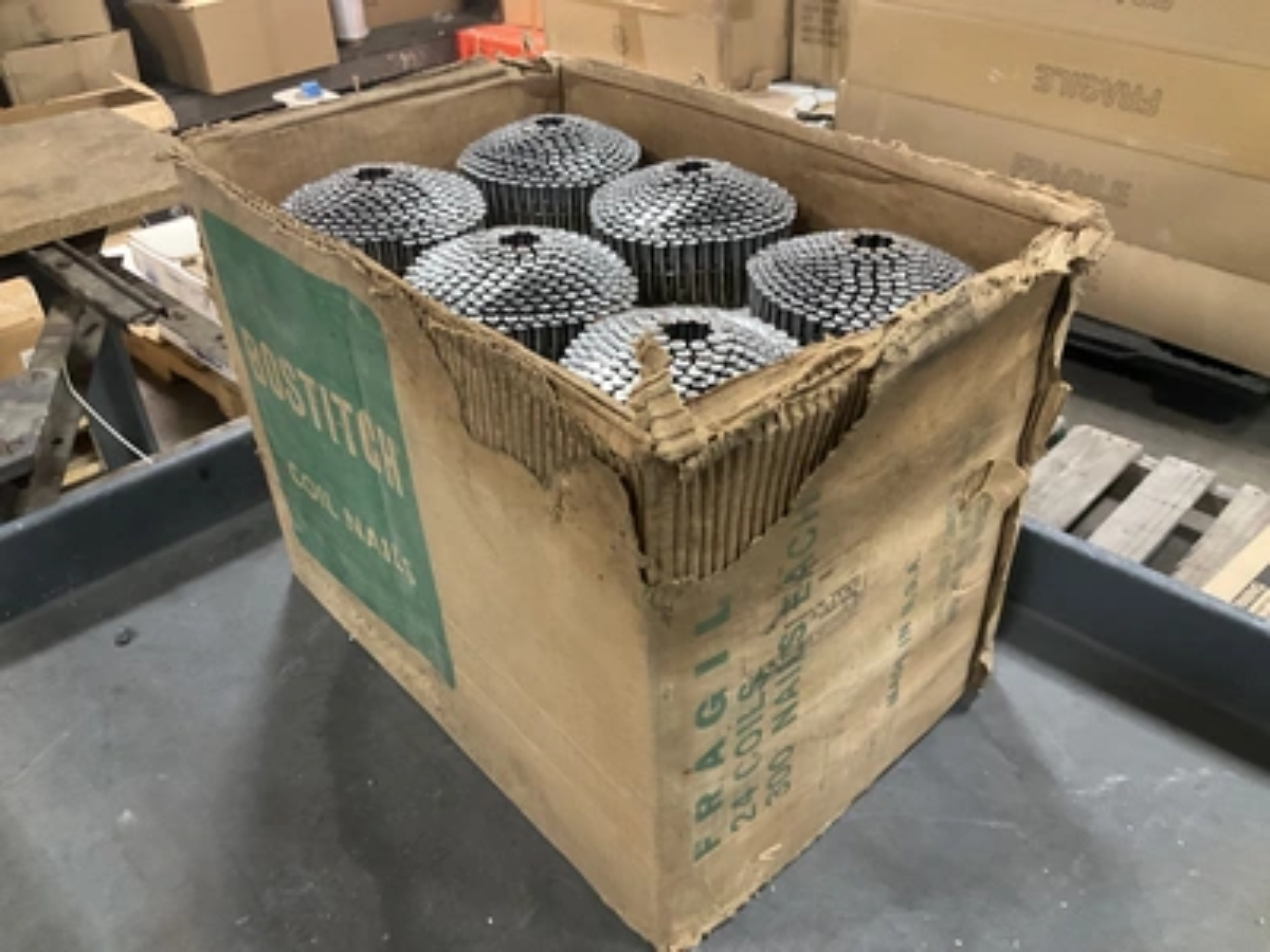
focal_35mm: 29
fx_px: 1064
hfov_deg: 61.7
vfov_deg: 48.2
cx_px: 635
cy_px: 476
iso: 250
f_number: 1.8
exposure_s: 1/40
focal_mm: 3
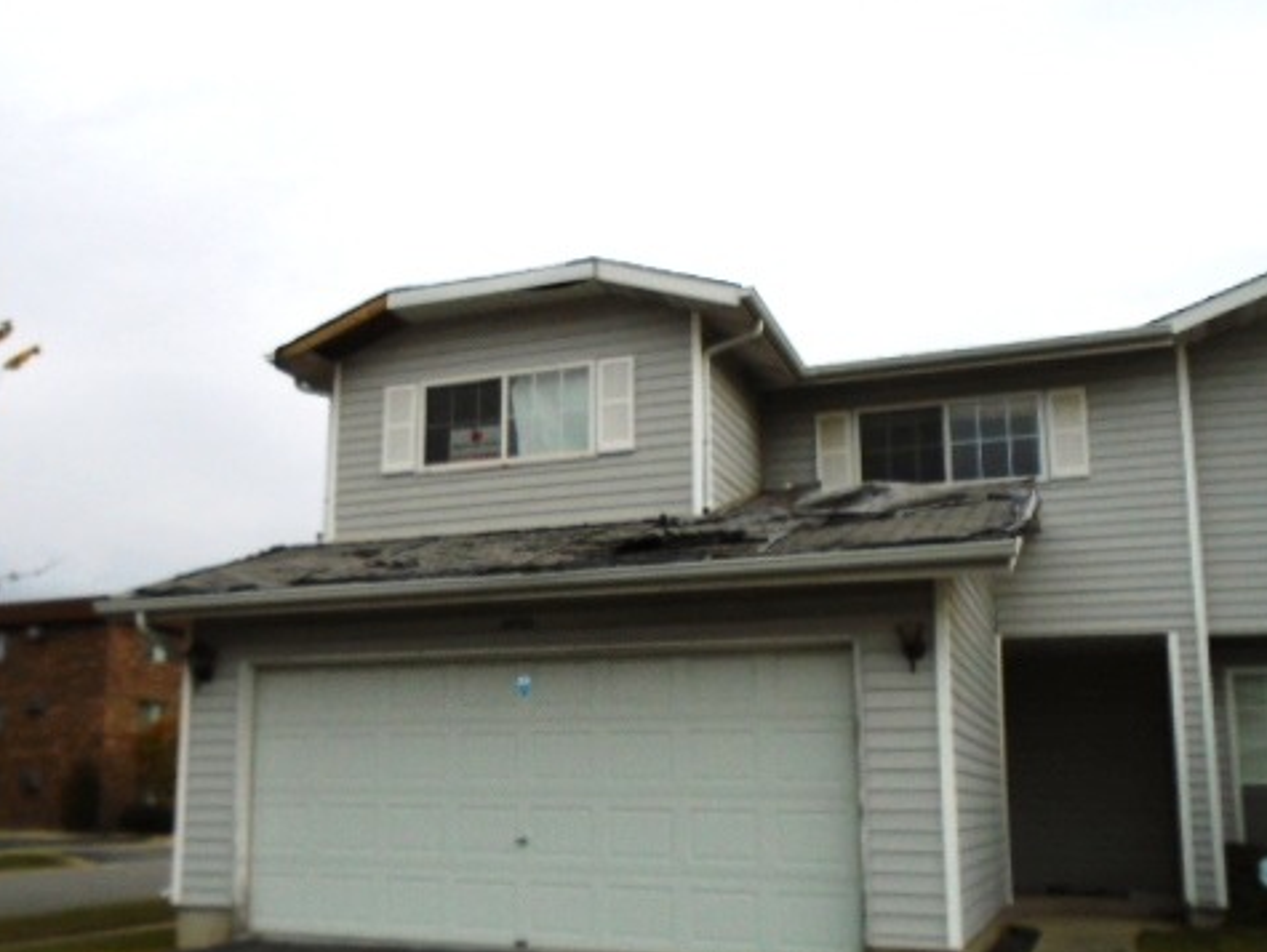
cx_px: 531
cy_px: 587
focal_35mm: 35
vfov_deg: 40.5
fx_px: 1282
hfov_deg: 52.4
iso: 100
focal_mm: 4.6
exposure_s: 1/1250
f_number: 3.2
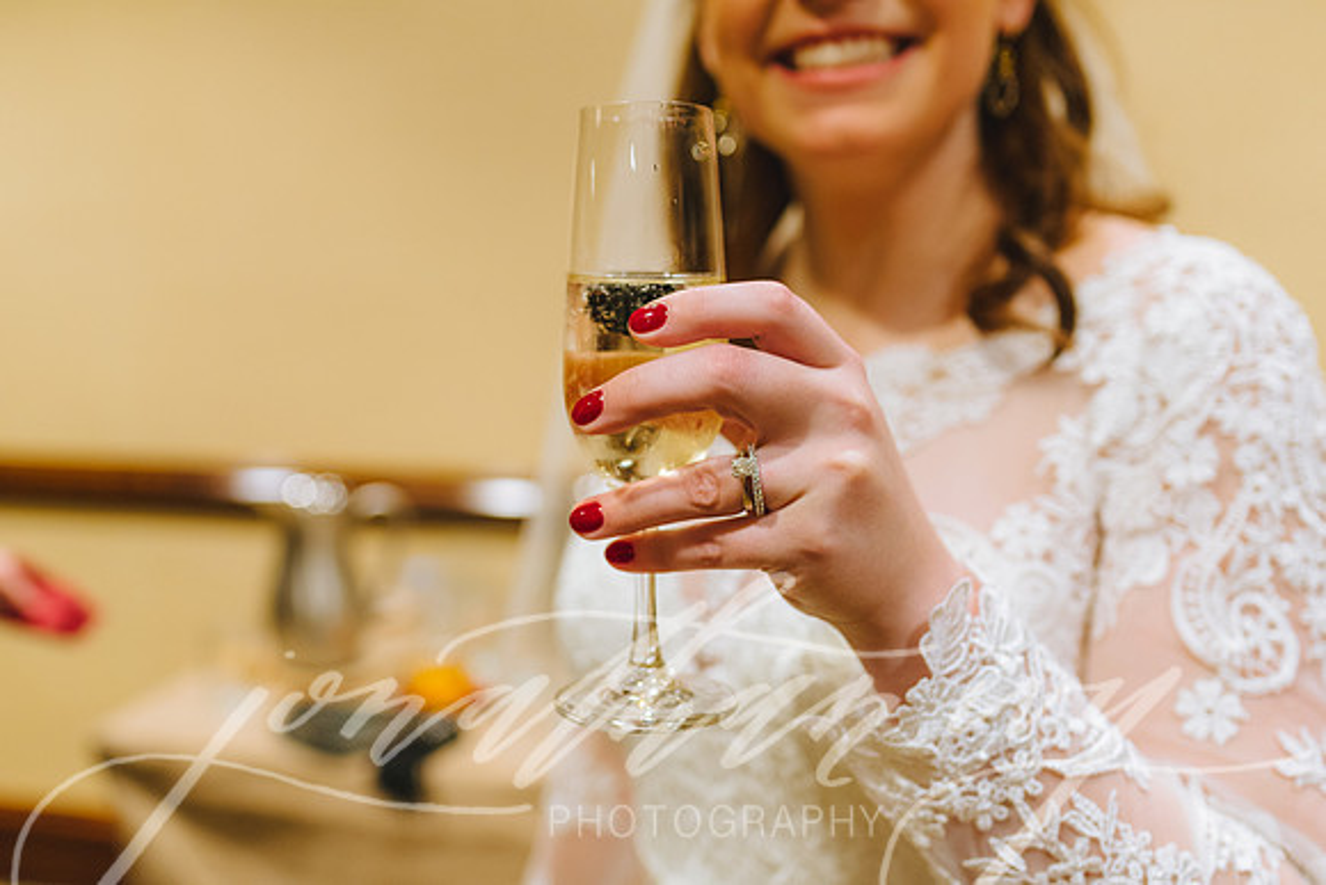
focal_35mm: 35
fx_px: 1290
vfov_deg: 37.9
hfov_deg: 54.4
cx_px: 663
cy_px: 442
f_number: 2.5
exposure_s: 1/160
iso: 1250
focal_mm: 35
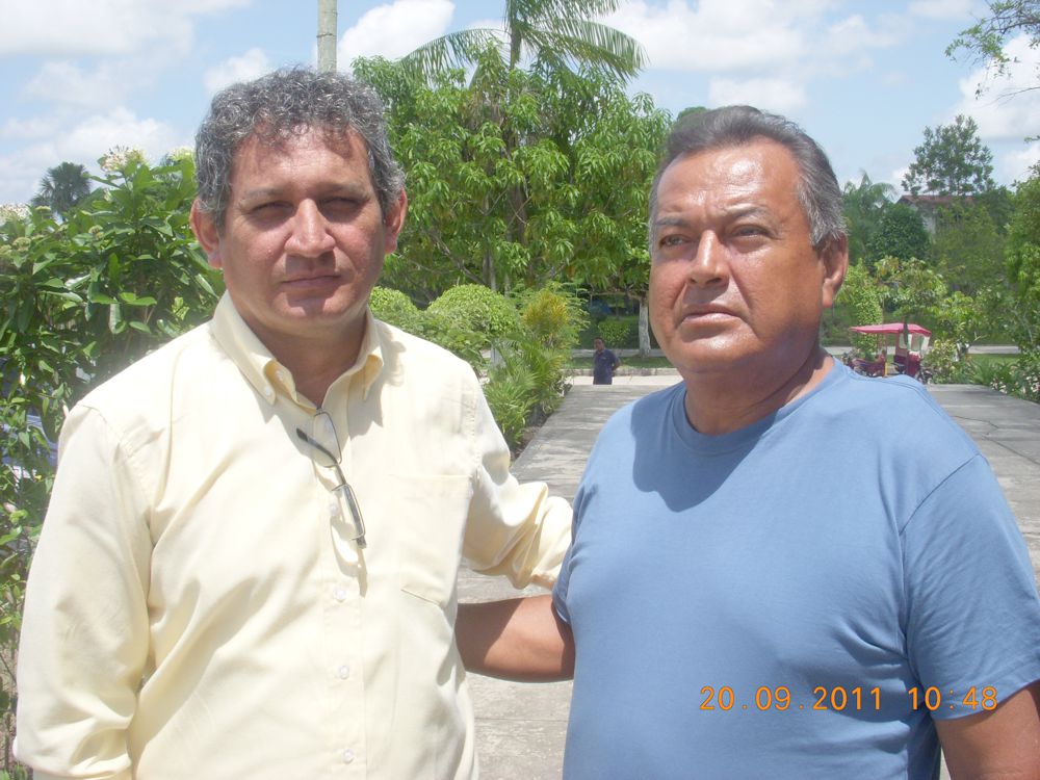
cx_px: 520
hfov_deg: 49.0
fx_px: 1142
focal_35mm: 38
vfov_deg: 37.7
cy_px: 390
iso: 100
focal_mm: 6.3
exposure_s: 1/250
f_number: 6.6
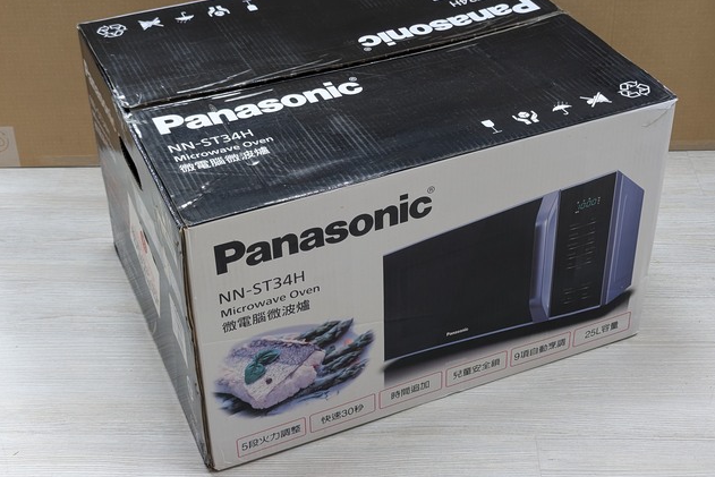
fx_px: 1132
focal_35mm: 57
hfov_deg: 35.0
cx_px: 369
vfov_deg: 23.8
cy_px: 204
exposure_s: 1/24
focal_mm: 6.81
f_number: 1.85
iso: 44
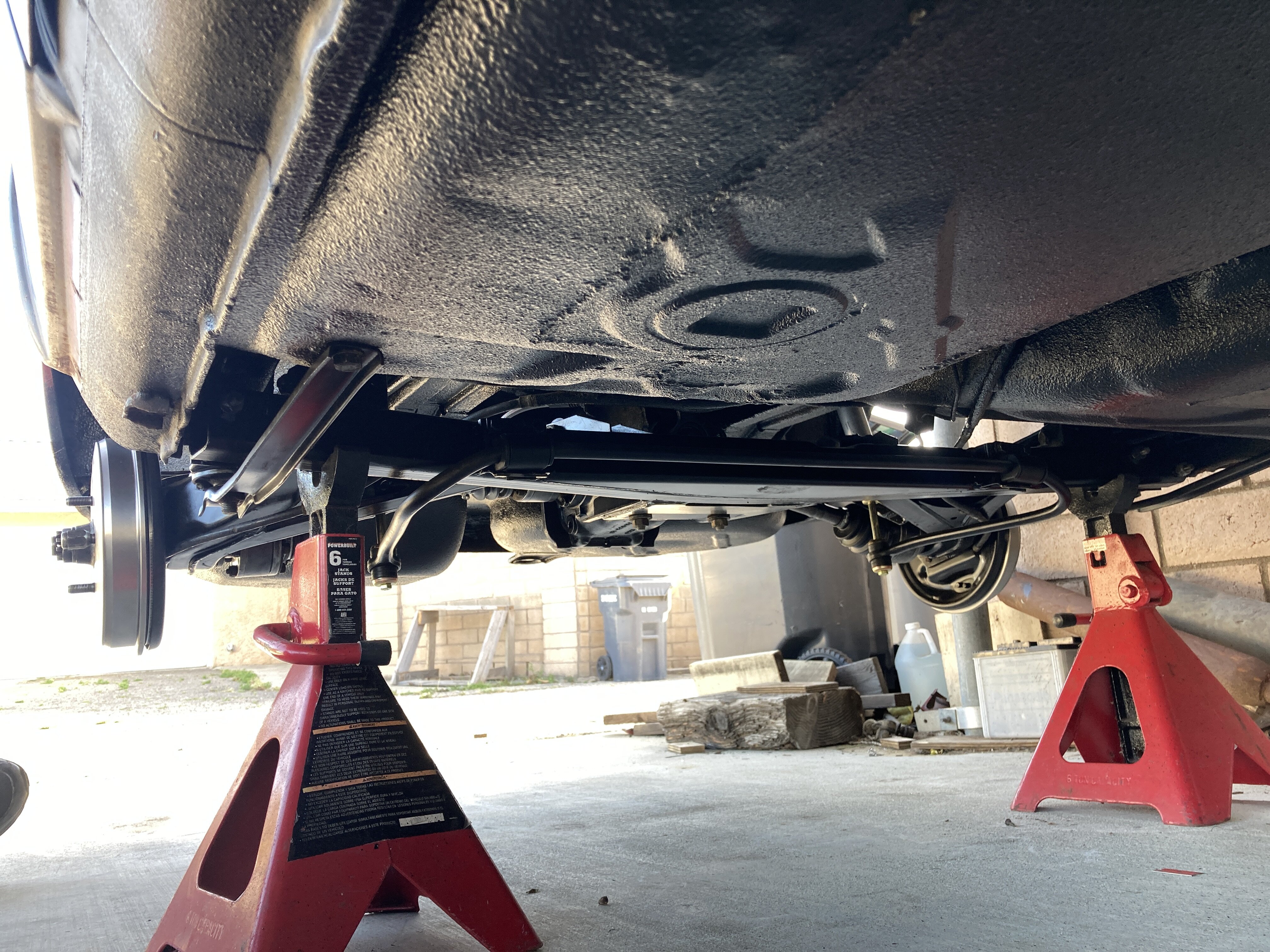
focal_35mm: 28
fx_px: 1027
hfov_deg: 63.4
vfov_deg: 49.7
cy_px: 476
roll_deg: +2.2
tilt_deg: +9.8
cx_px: 635
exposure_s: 1/121
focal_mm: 3.99
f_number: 1.8
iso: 50
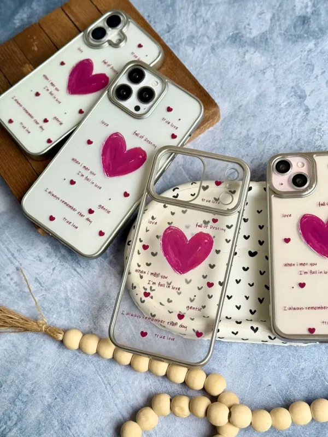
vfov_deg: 39.7
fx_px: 606
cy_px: 218
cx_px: 164
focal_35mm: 48
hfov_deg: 30.3
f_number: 1.78
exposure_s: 1/1167
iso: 80
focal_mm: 6.76
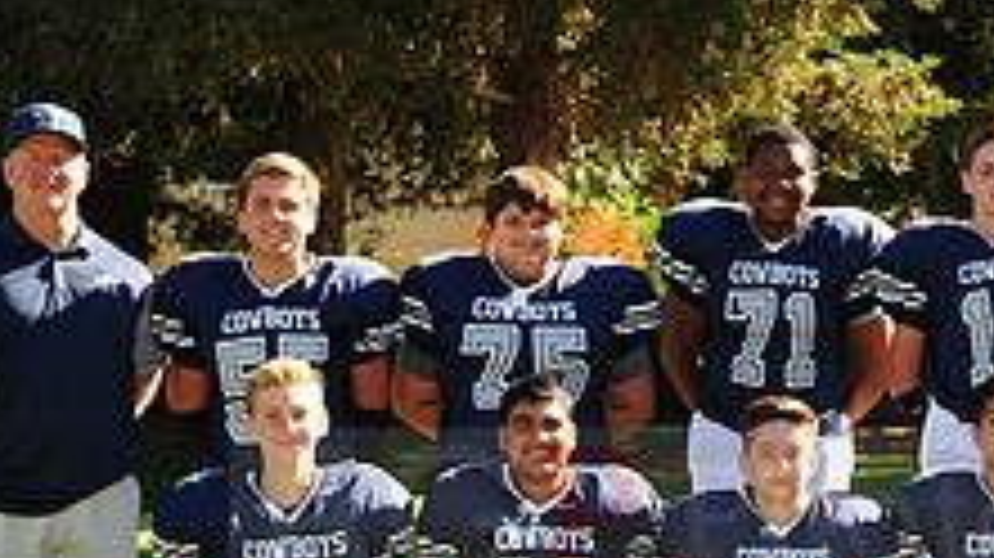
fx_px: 3767
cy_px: 486
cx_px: 985
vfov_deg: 8.4
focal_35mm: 143
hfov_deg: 14.8
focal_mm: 52
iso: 200
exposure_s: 1/320
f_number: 4.5
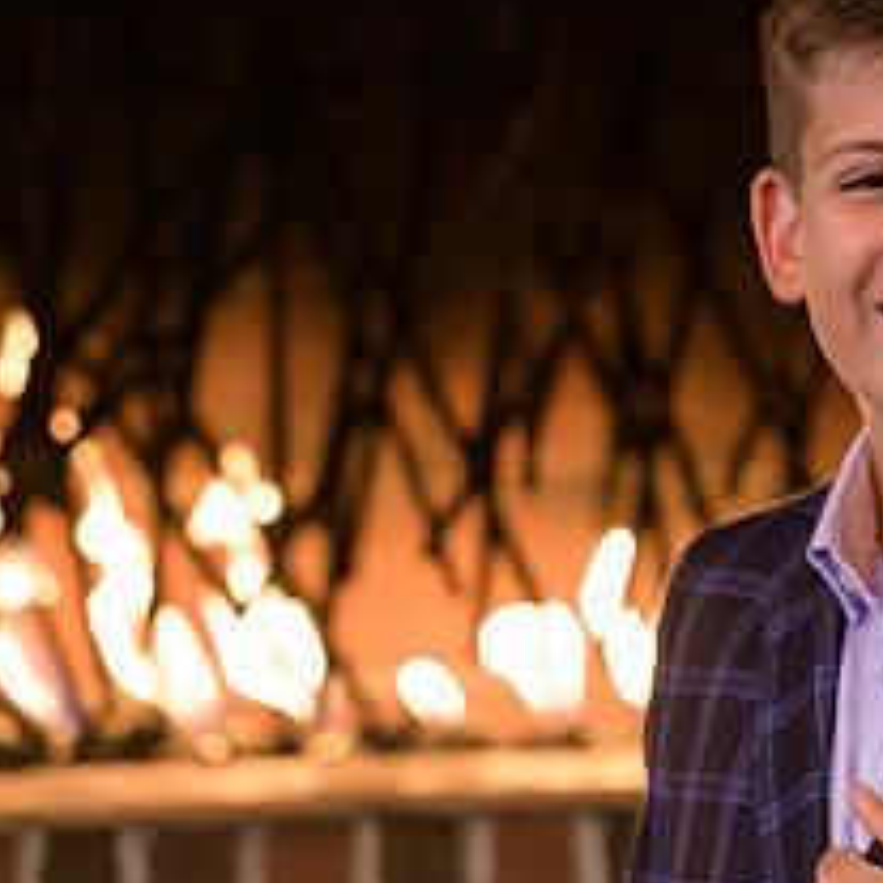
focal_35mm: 382
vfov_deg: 4.6
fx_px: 11024
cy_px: 501
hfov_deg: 4.6
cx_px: 473
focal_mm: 160
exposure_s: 1/125
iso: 800
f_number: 3.2
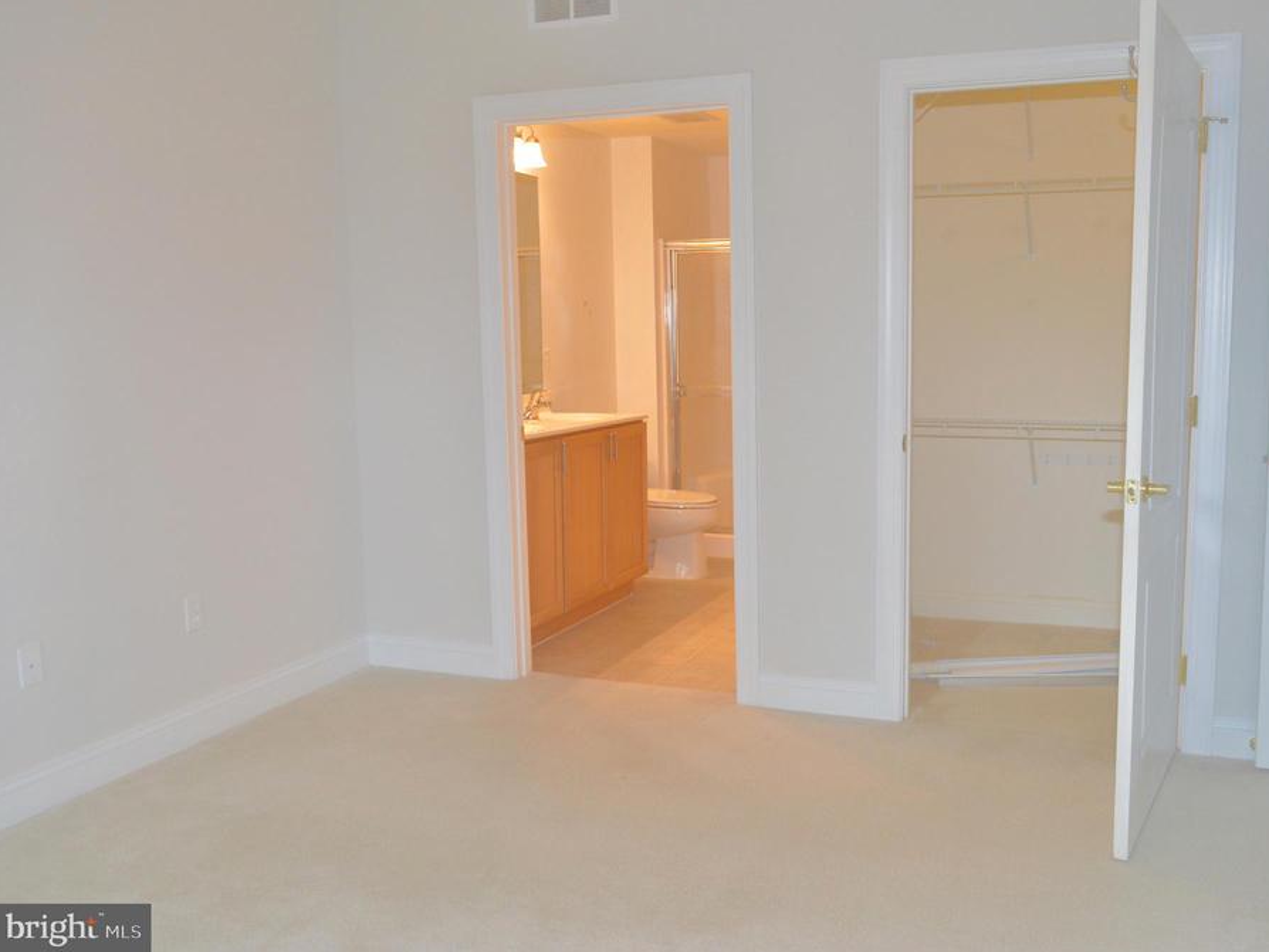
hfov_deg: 55.2
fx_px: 1210
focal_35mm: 33
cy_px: 472
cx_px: 721
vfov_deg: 43.0
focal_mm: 20
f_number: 7.1
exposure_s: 1/60
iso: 800
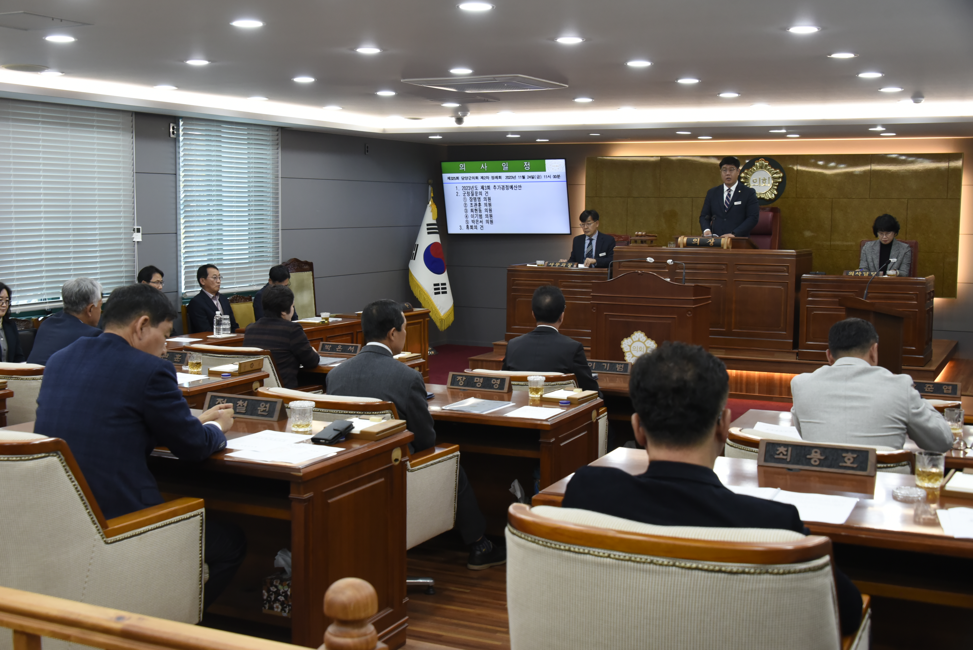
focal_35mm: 44
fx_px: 1190
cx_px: 486
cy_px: 325
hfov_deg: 44.5
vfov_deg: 30.5
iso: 2000
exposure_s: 1/125
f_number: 7.1
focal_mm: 44
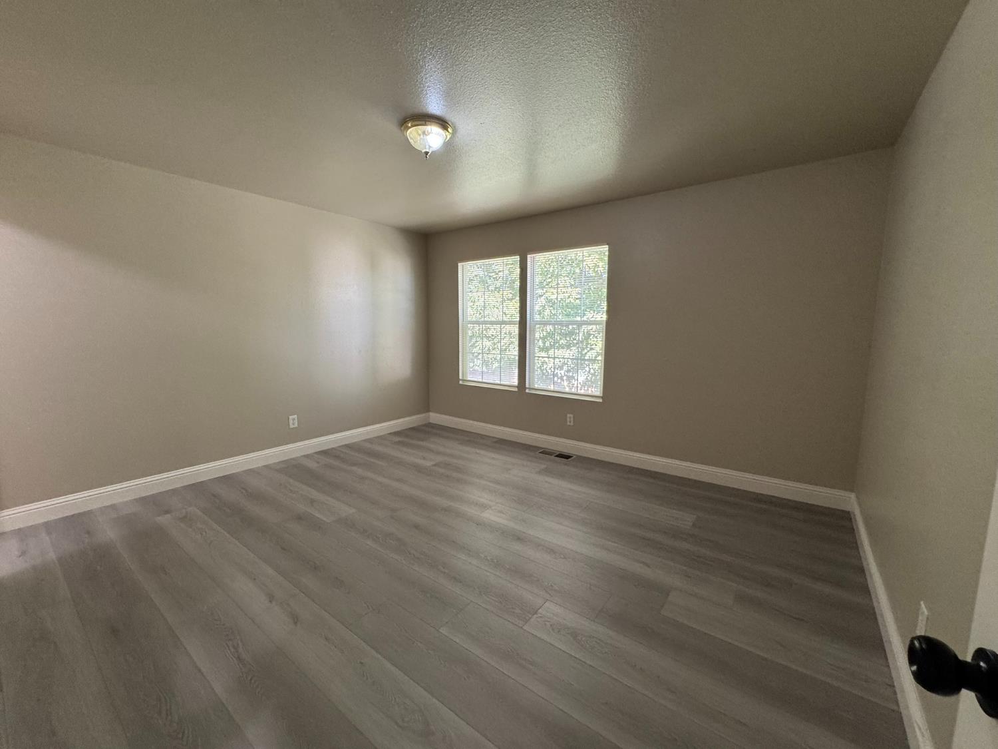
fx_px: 404
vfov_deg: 85.7
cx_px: 499
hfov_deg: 102.1
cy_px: 374
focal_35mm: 14
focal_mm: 2.22
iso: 250
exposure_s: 1/100
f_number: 2.2
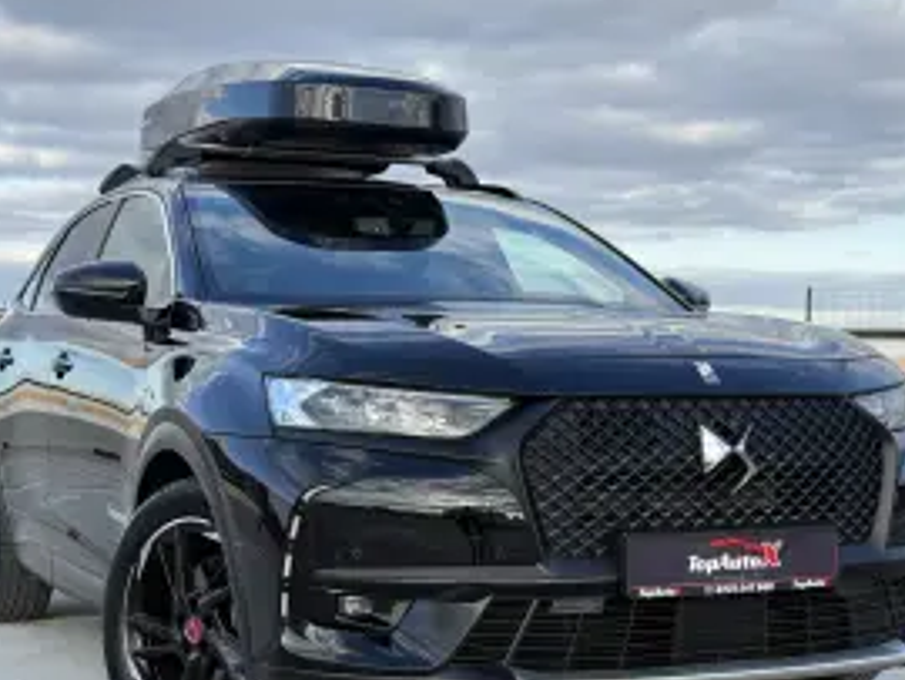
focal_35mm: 64
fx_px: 1675
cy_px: 409
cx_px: 456
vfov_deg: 22.9
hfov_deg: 30.2
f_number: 1.78
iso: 100
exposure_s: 1/975
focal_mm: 6.76
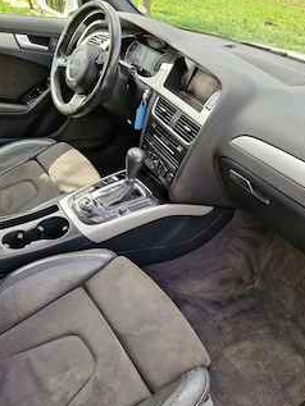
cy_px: 228
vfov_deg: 61.4
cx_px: 147
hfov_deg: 48.2
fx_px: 340
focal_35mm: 29
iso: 50
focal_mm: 5.4
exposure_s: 1/182
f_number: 1.8
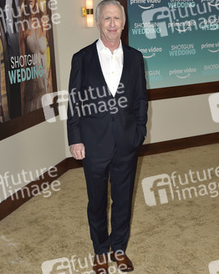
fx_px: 446
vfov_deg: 34.2
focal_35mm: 55
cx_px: 109
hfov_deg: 27.6
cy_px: 145
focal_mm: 48
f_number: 6.3
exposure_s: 1/250
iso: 400
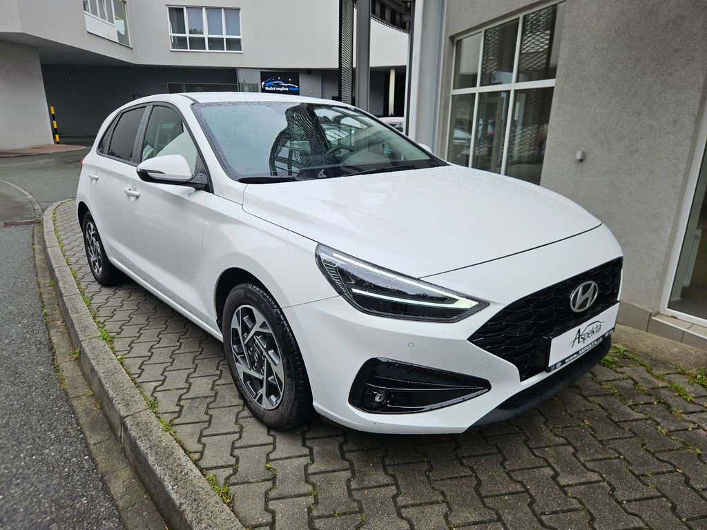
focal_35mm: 23
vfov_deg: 58.9
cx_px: 354
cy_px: 265
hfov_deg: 73.9
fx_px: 470
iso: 25
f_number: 1.8
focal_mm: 5.4
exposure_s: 1/788
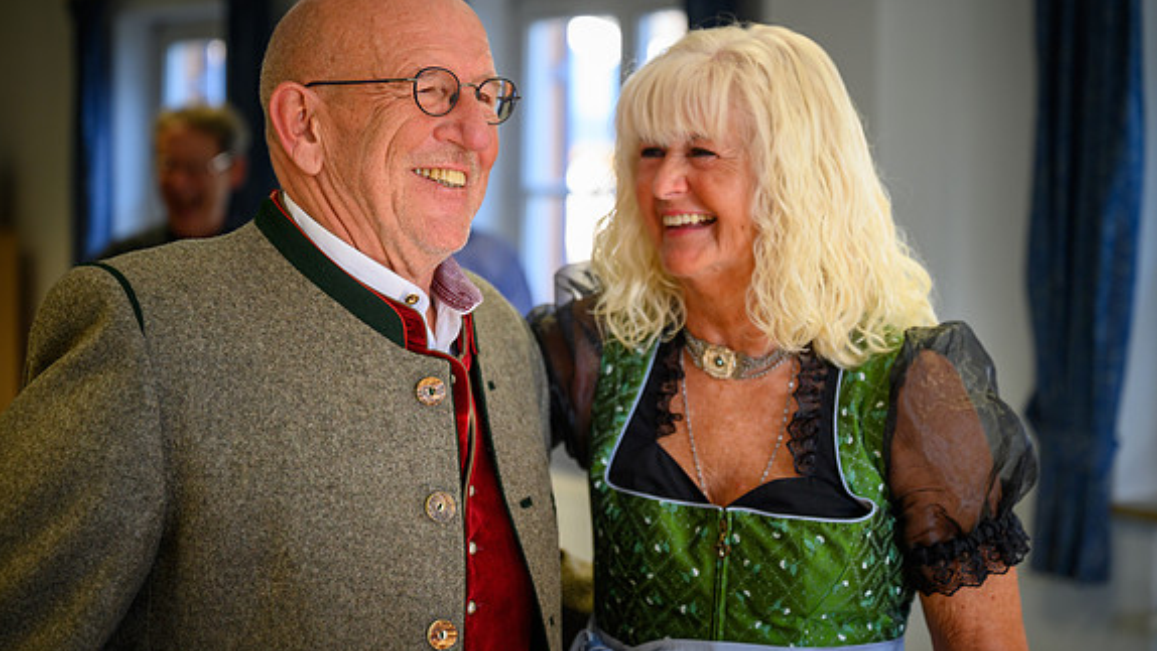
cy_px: 292
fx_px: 2270
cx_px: 578
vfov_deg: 16.3
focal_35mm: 74
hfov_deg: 28.6
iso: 400
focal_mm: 70
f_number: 2.8
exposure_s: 1/200
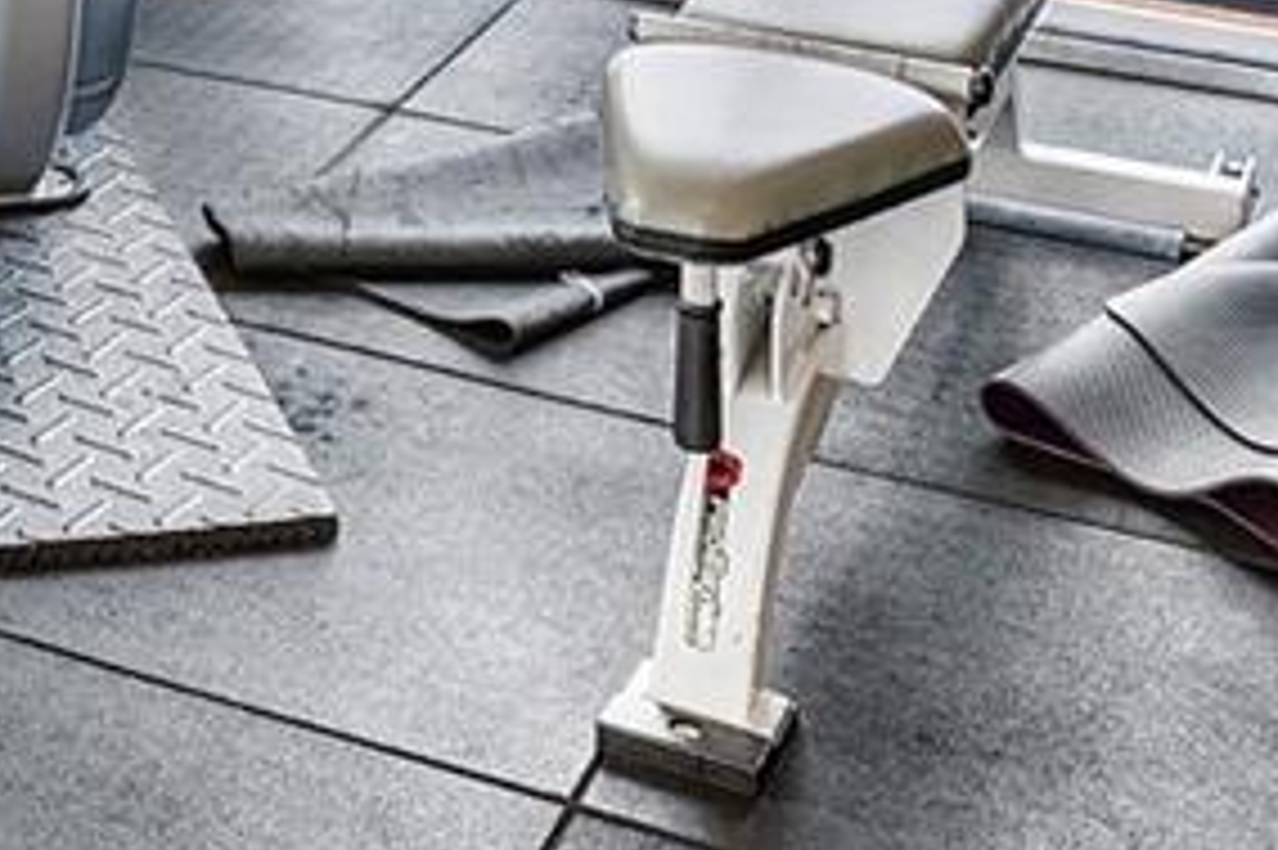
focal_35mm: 79
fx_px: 2803
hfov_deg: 24.6
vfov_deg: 13.6
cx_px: 27
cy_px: -1052
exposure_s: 1/13
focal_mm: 14
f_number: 8
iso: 160
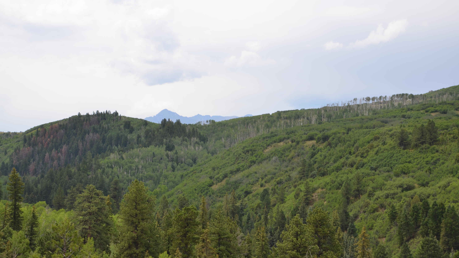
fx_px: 962
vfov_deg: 15.3
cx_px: 229
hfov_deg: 26.8
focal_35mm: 79
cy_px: 142
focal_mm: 50
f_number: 9
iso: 100
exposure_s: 1/250
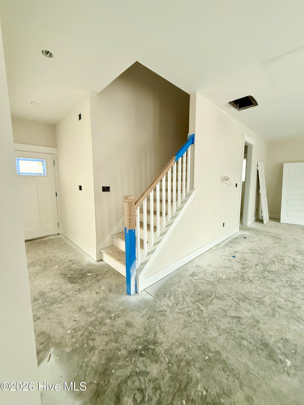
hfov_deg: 85.7
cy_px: 202
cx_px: 152
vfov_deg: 102.1
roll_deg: -0.2
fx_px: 164
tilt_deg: -5.9
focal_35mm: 14
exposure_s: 1/76
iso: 320
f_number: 2.2
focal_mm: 2.22
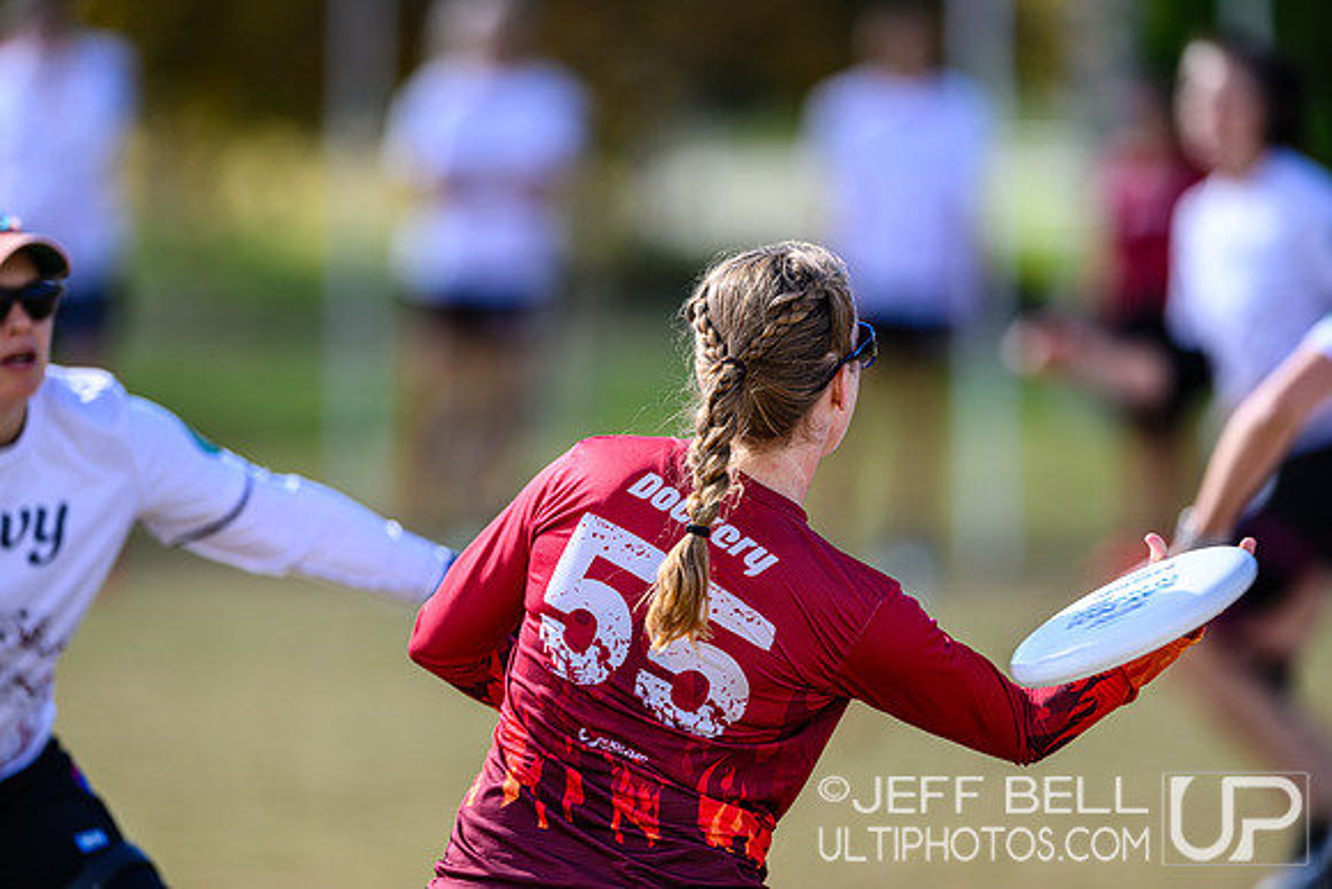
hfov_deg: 5.2
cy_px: 444
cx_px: 666
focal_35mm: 400
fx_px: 14803
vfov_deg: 3.4
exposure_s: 1/800
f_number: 3.2
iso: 100
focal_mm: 400
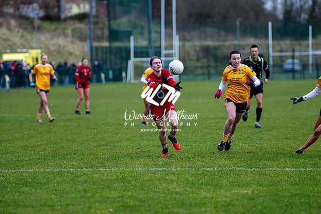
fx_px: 1739
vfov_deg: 7.0
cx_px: 160
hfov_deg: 10.5
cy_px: 107
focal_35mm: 195
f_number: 2.8
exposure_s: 1/640
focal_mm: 195
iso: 1250
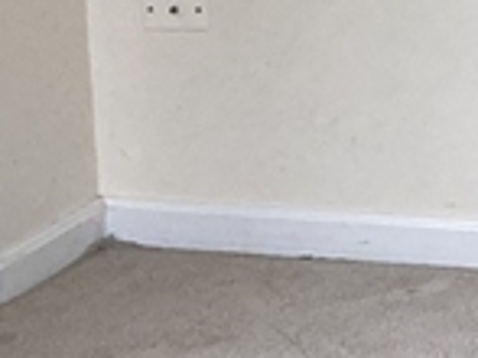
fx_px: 2690
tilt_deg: -3.0
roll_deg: +0.5
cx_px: 1044
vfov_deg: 7.2
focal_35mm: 195
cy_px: -495
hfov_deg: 9.3
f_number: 1.8
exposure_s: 1/60
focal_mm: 3.99
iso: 125
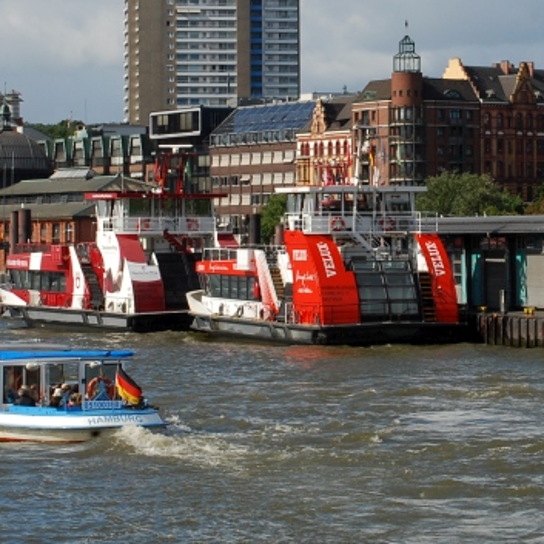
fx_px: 2631
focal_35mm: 148
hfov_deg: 11.7
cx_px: 484
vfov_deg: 11.8
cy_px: 204
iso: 180
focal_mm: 40
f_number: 10
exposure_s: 1/250
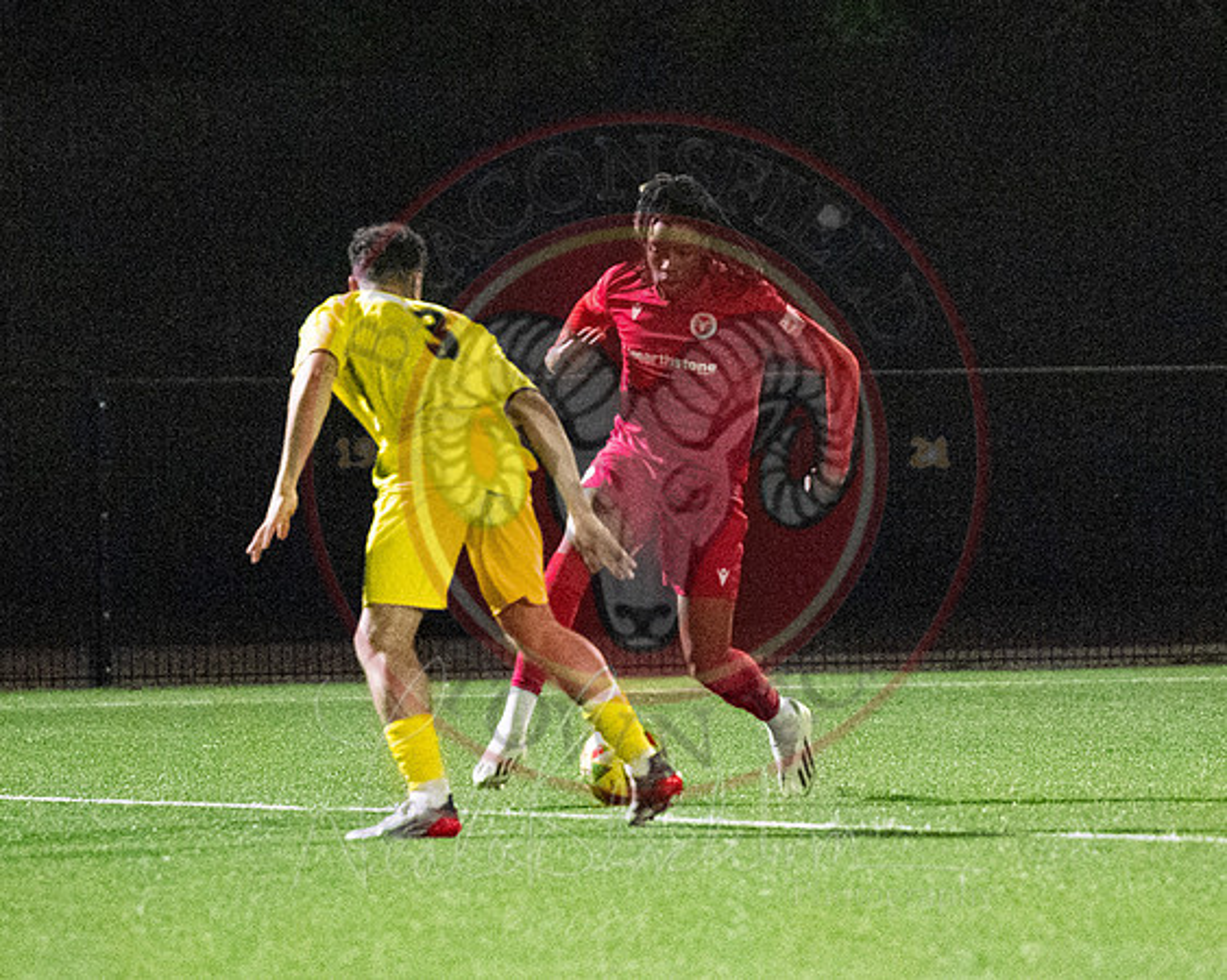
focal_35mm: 459
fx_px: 16665
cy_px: 450
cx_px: 724
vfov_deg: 3.4
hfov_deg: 4.2
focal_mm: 170
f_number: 2.8
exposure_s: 1/1000
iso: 8000
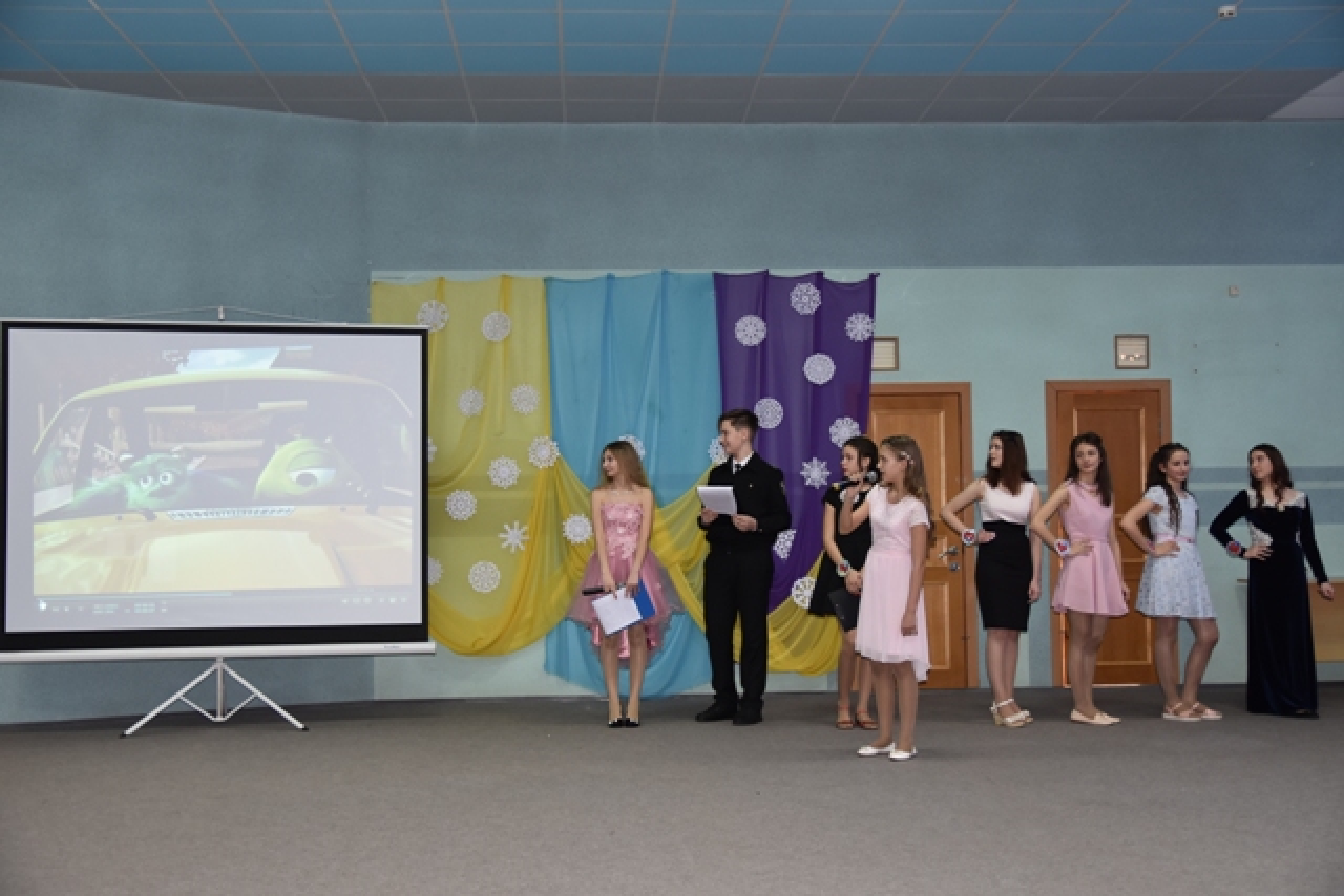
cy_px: 448
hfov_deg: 45.0
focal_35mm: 44
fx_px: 1624
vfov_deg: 30.9
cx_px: 672
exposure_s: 1/80
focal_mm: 29
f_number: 2.8
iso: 400
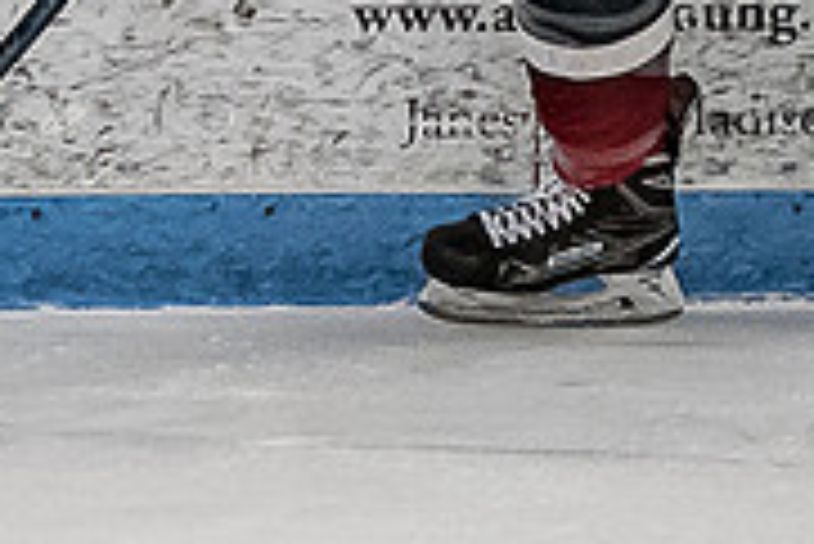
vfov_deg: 1.3
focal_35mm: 1092
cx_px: 499
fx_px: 24710
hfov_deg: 1.9
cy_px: -273
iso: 2000
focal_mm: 95
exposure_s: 1/800
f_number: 3.2
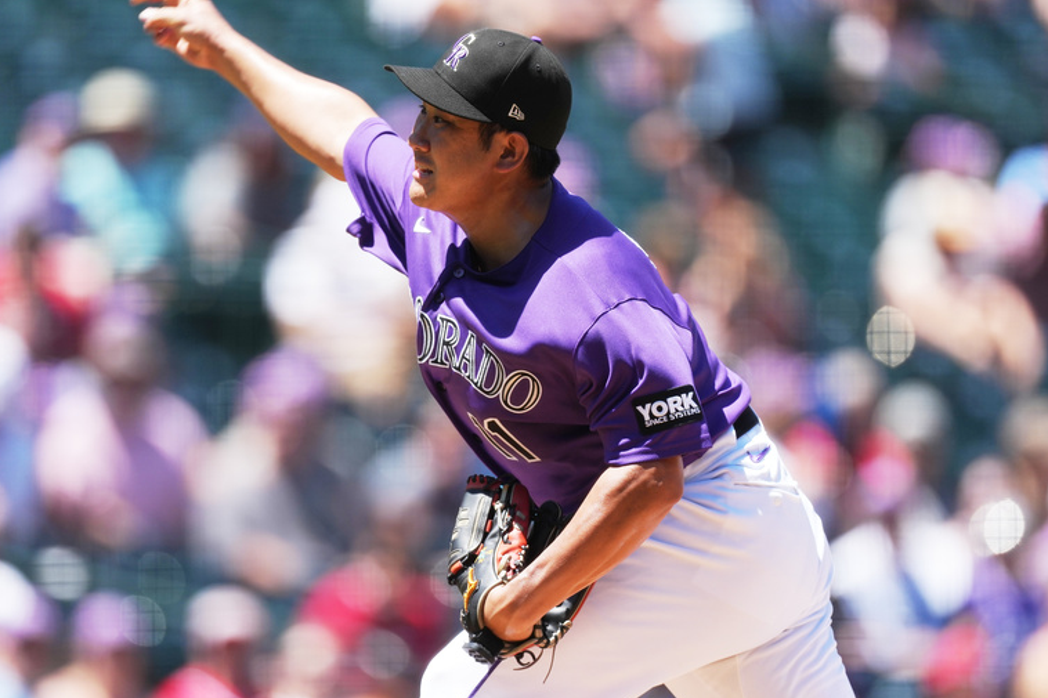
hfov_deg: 2.5
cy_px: 379
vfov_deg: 1.7
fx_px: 23602
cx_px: 510
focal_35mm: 811
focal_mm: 600
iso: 400
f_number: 4
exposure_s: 1/2000
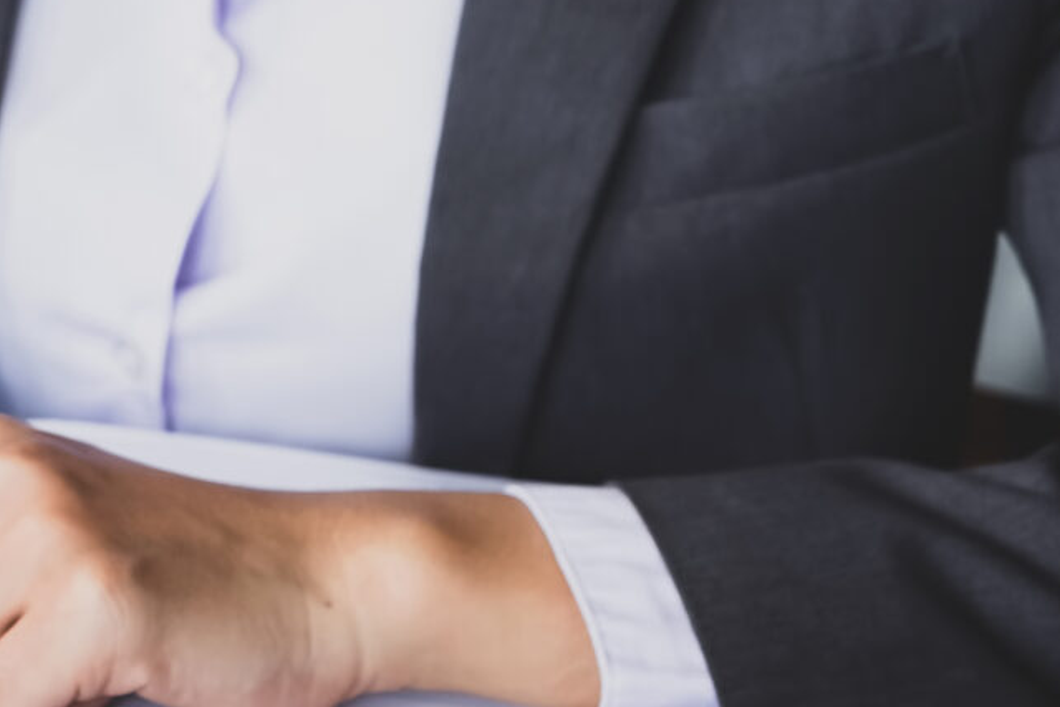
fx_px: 3976
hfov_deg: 14.5
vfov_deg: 10.1
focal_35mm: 135
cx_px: -373
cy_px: 588
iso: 400
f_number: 4.5
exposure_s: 1/55
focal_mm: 30.2
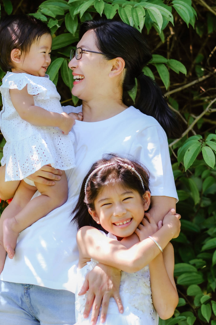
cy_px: 136
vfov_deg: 16.9
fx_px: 1089
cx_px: 77
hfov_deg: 11.3
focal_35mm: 121
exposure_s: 1/1100
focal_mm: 56
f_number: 2
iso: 125
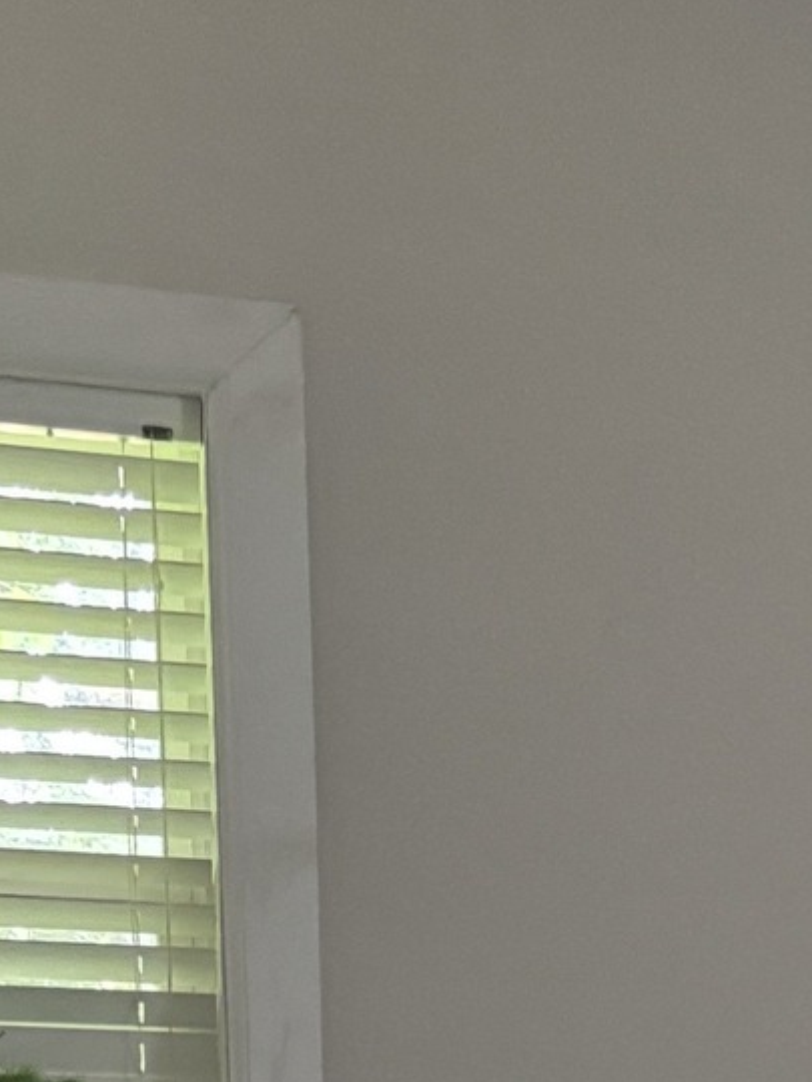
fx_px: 3472
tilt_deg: -8.9
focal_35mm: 111
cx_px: 1456
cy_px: 1653
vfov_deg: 16.1
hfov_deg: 12.2
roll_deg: -2.0
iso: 800
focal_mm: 5.96
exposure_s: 1/30
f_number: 1.6
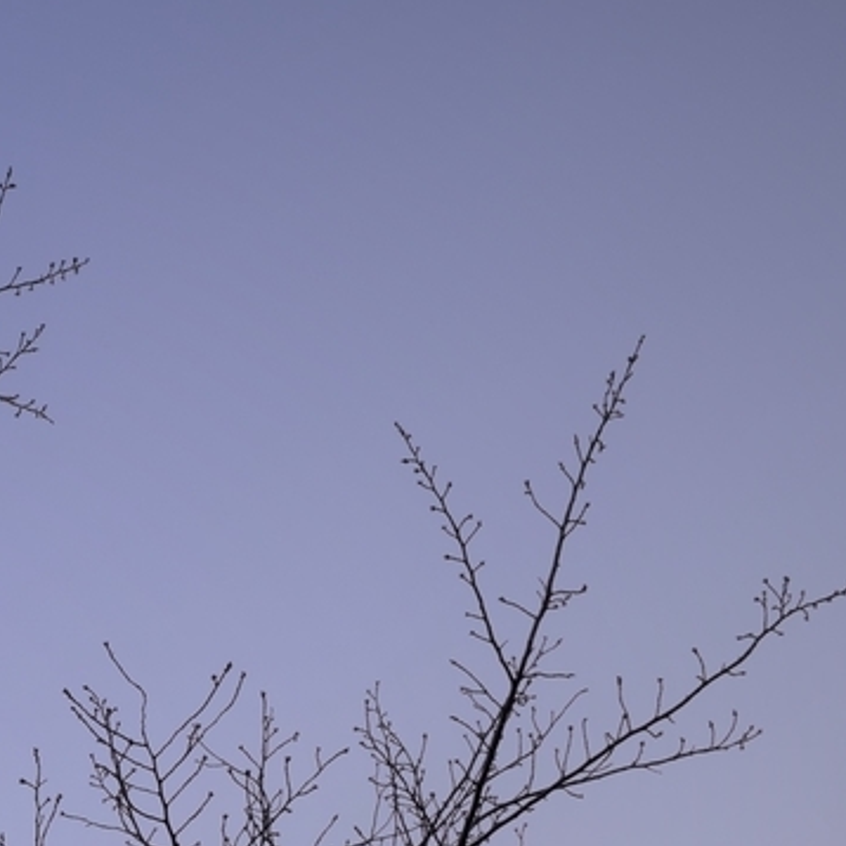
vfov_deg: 21.6
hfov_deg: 19.7
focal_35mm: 77
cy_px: 870
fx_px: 2129
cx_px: -399
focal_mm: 18
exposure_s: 1/320
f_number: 9
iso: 250
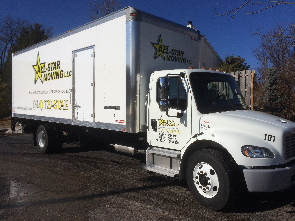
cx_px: 148
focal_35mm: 30
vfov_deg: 46.8
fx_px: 256
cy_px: 110
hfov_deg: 60.0
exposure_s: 1/6849
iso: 40
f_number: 2.2
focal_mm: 4.12
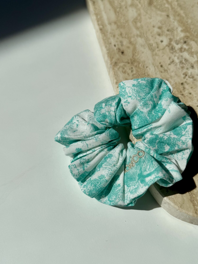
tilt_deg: -58.5
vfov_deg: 53.8
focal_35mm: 34
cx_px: 113
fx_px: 259
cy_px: 147
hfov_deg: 41.7
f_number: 1.78
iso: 80
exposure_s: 1/3597
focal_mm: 6.76
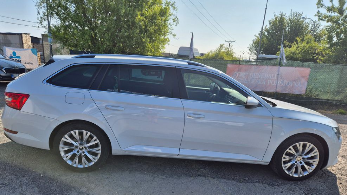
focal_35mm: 26
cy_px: 125
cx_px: 169
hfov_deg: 71.9
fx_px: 239
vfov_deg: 43.9
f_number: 1.8
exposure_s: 1/2904
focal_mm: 5.4
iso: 25
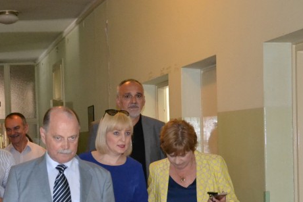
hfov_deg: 22.9
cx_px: 73
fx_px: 741
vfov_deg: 15.4
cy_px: 176
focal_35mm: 88
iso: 3200
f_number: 4.2
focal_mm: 30
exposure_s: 1/60
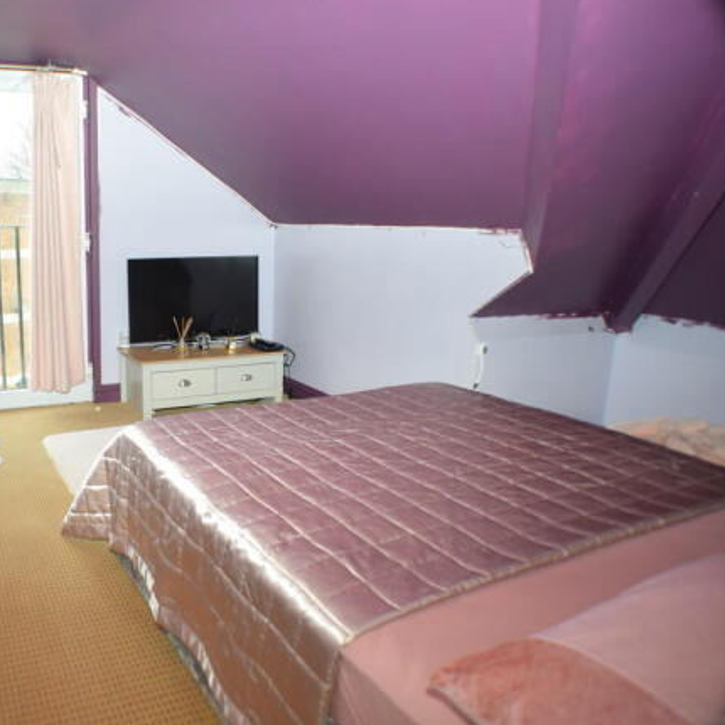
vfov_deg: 47.2
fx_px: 829
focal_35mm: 35
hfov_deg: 45.6
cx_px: 183
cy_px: 358
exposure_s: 1/60
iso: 400
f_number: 4
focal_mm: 18
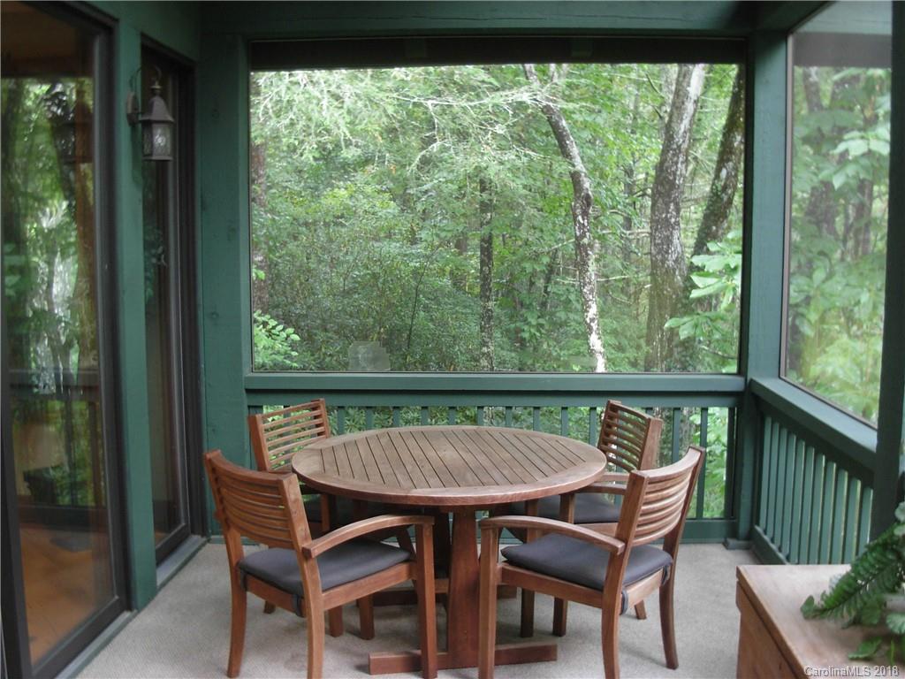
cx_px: 452
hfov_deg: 49.0
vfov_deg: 37.7
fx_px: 993
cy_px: 340
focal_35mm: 38
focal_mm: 6.3
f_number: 2.9
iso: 154
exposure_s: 1/4
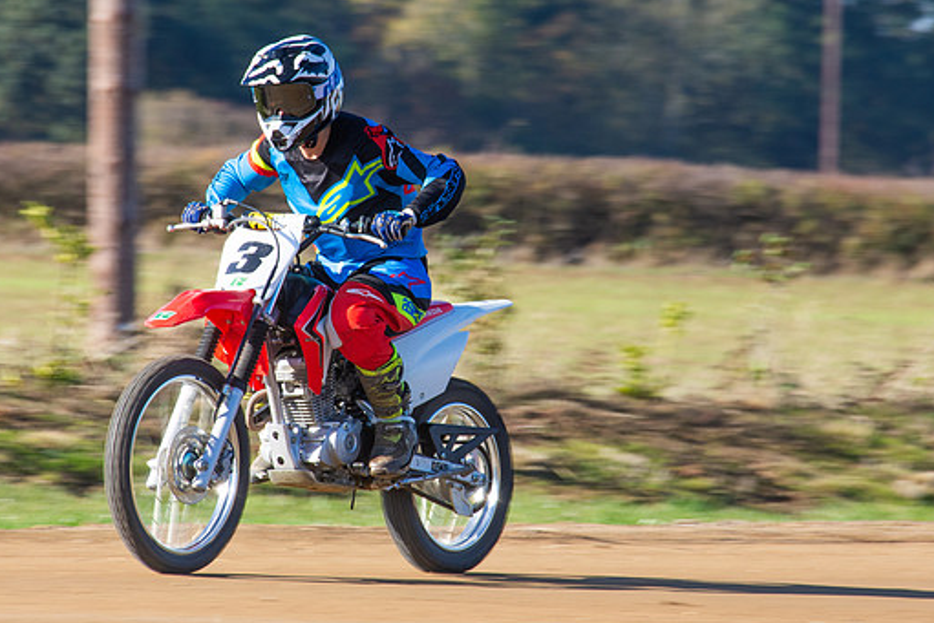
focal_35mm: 655
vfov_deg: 2.1
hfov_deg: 3.1
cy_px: 261
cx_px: 420
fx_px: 16997
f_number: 13
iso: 200
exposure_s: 1/160
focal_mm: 300
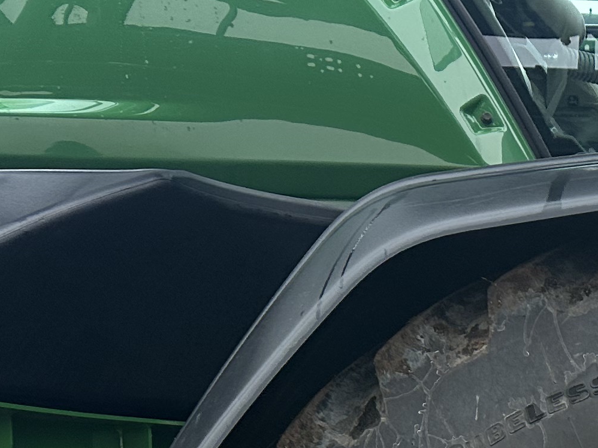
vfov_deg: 13.2
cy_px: 885
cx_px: 851
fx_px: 1675
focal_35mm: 97
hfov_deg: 18.3
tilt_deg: -7.2
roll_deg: -1.4
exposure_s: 1/344
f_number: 1.78
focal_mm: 6.86
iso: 80
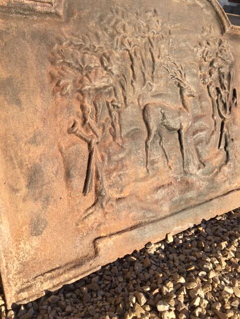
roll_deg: -7.0
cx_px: 120
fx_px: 268
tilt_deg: -30.5
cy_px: 160
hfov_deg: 48.2
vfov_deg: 61.7
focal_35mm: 29
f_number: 2.2
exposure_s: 1/484
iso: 25
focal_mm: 4.15
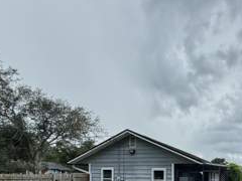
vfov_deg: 43.4
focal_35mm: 28
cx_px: 203
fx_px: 196
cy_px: 176
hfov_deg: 57.4
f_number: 2.2
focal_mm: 2.22
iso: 50
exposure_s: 1/506
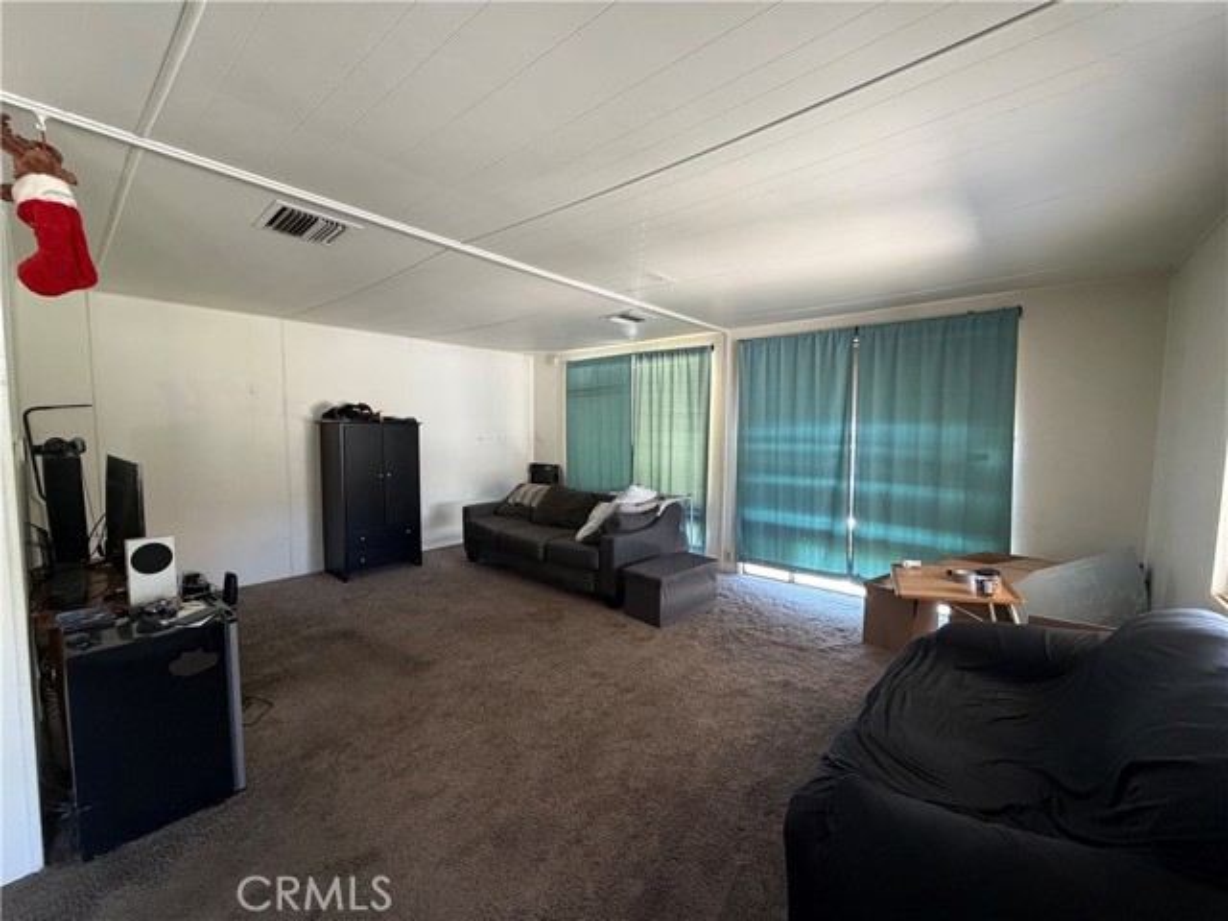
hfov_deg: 102.1
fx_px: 497
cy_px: 460
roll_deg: -0.5
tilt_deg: -4.4
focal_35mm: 14
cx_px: 614
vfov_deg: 85.7
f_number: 2.2
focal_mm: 2.22
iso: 320
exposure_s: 1/64
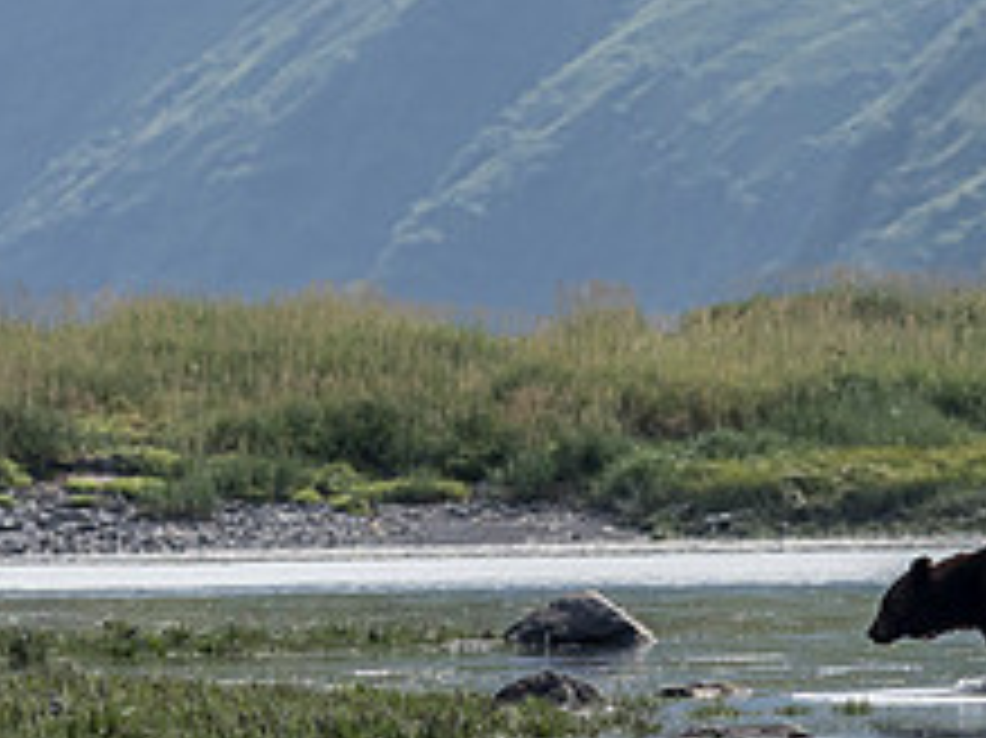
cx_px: 896
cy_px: 322
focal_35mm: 795
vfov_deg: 1.9
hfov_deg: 2.5
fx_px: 22632
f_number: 6.3
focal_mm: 150
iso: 400
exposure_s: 1/1600
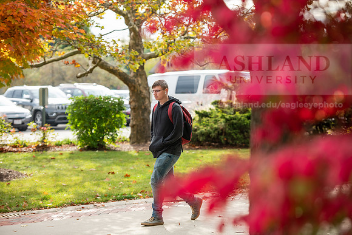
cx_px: 176
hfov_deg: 17.1
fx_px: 1174
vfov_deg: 11.4
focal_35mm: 120
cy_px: 118
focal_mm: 120
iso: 200
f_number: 3.2
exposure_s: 1/400
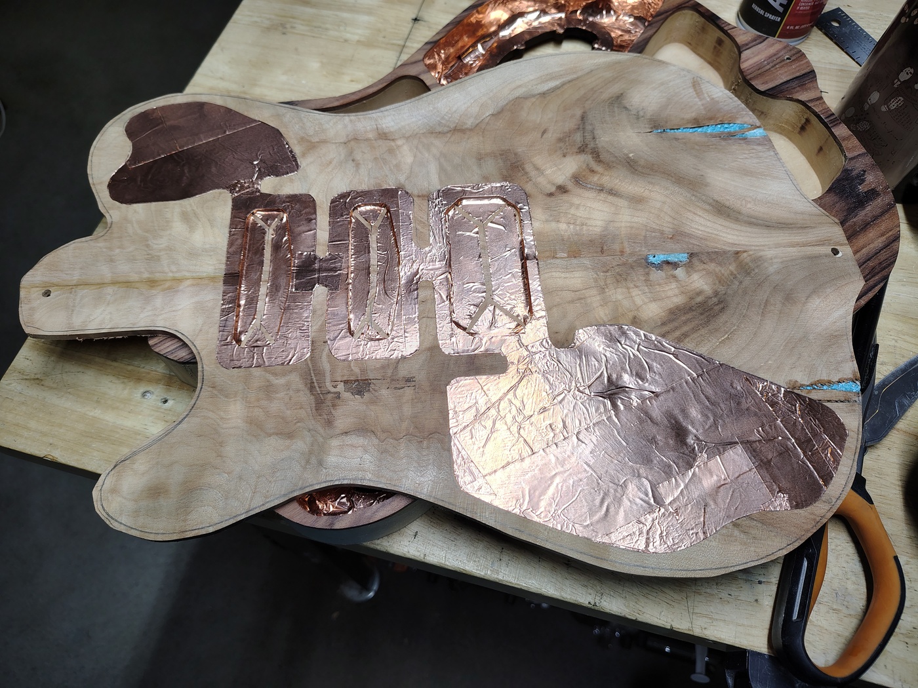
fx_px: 636
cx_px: 459
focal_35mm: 24
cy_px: 344
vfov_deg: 56.8
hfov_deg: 71.6
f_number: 1.8
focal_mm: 5.56
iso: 264
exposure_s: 1/120
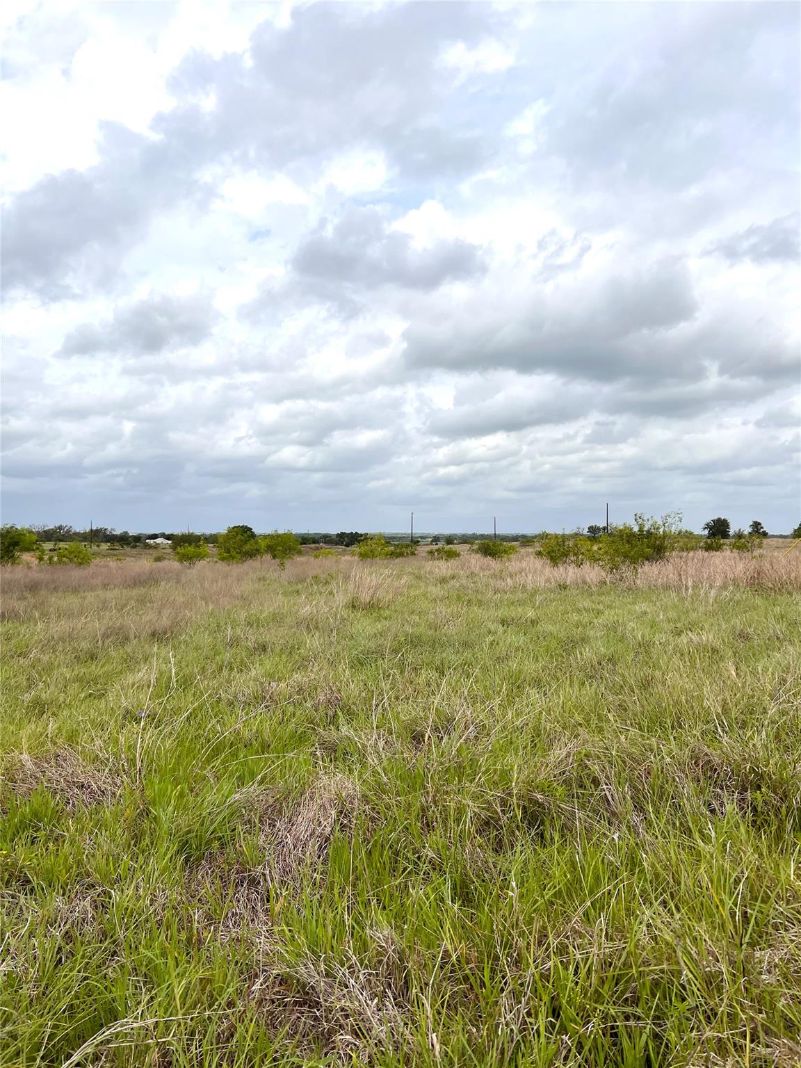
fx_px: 802
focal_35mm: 26
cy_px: 534
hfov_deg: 53.1
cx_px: 400
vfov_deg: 67.3
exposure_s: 1/8696
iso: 50
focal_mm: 5.7
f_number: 1.5
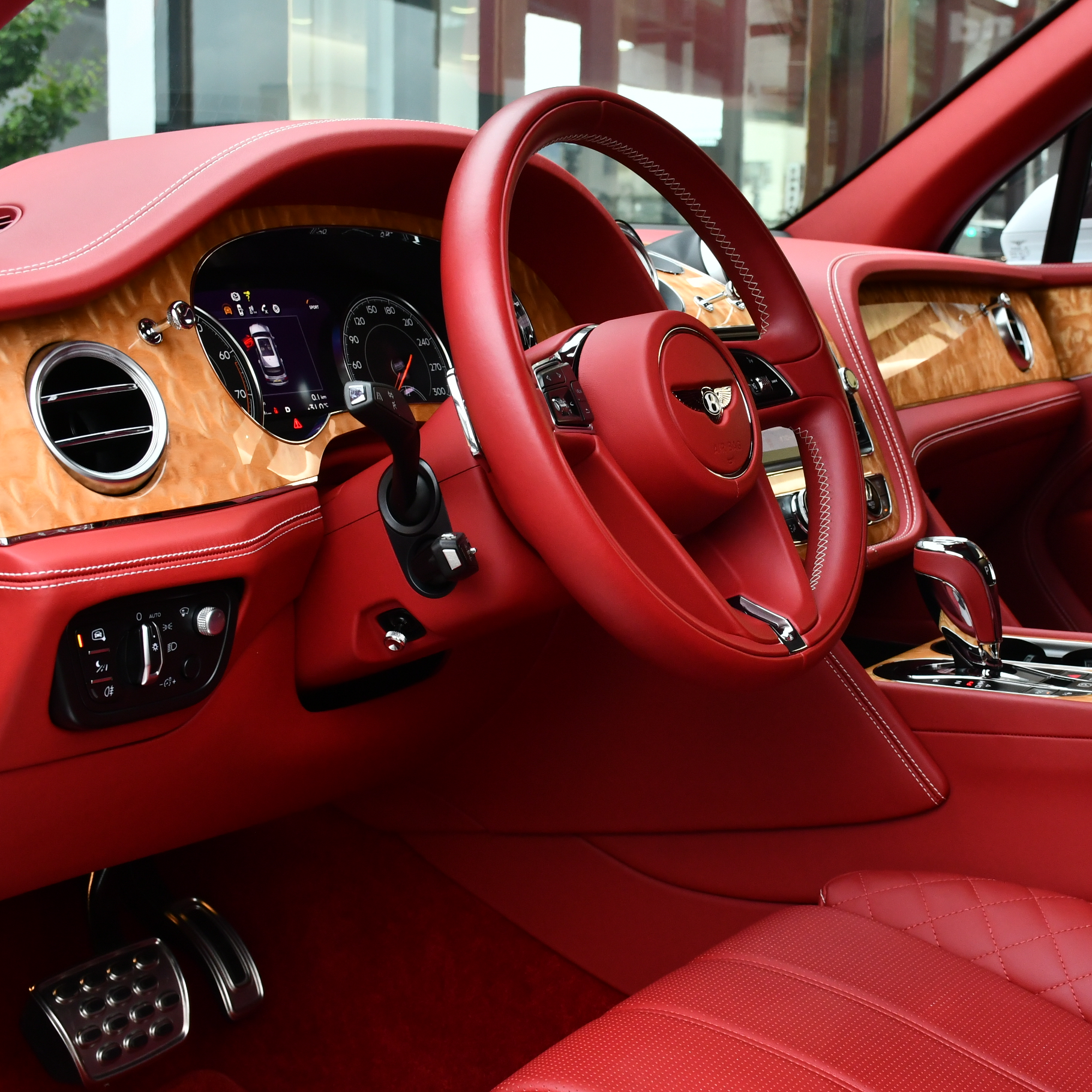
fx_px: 1856
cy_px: 544
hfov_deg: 32.6
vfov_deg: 32.8
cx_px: 705
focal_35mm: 52
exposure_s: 1/40
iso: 560
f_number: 8
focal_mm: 27
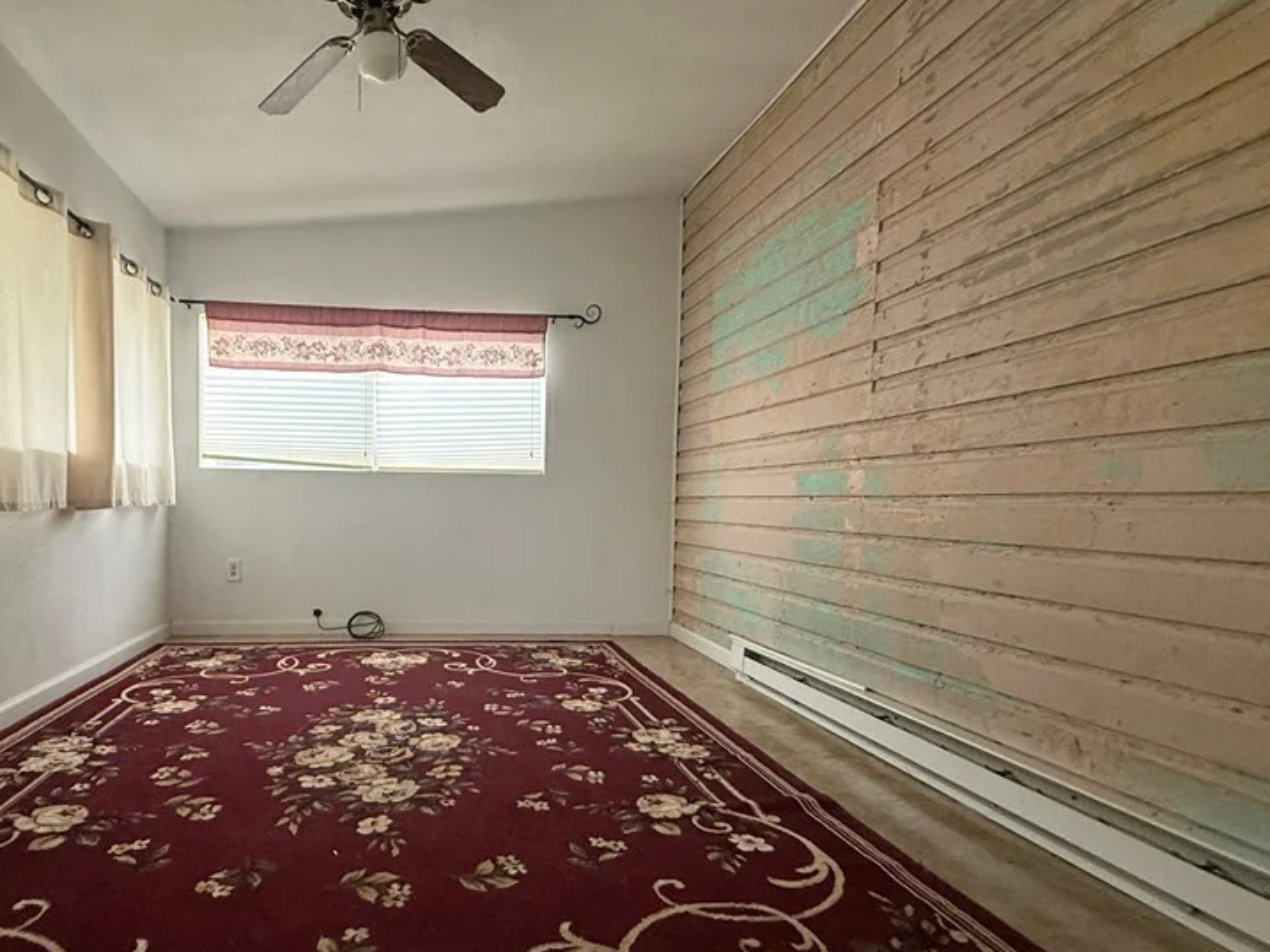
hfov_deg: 80.3
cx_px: 480
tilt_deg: -2.7
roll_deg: -1.3
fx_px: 734
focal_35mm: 20
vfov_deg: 65.7
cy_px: 541
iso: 320
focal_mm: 2.22
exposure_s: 1/65
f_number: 2.2
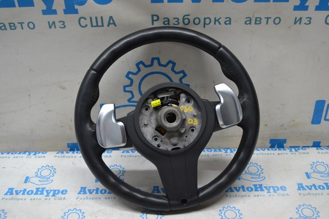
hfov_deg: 45.0
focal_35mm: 44
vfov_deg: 30.9
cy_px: 110
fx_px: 398
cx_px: 164
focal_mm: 29
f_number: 4.5
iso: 400
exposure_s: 1/80
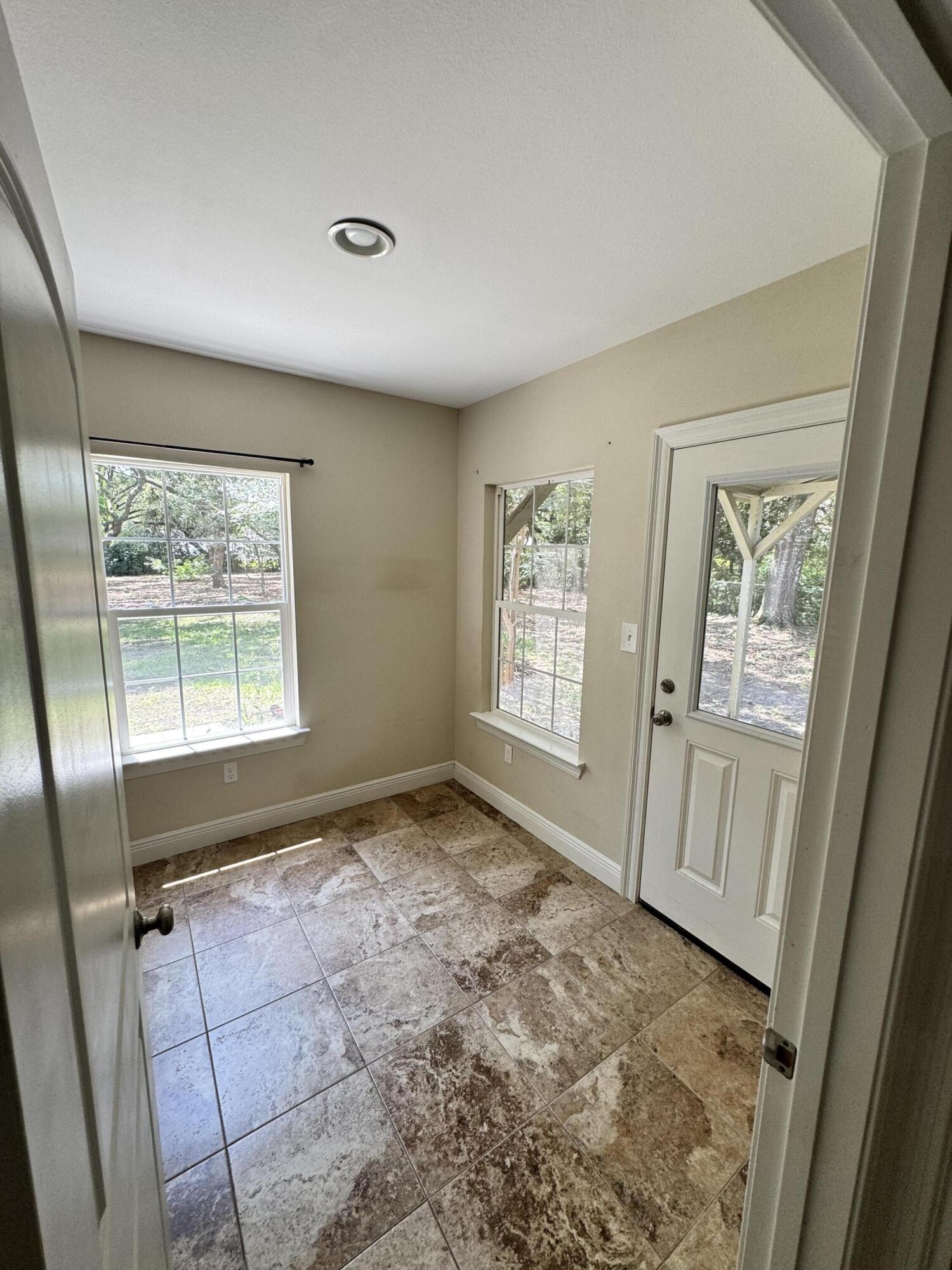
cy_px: 635
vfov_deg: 102.1
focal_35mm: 14
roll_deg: +0.0
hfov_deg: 85.7
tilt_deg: -9.9
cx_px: 476
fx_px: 513
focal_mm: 2.22
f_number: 2.2
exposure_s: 1/99
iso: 100
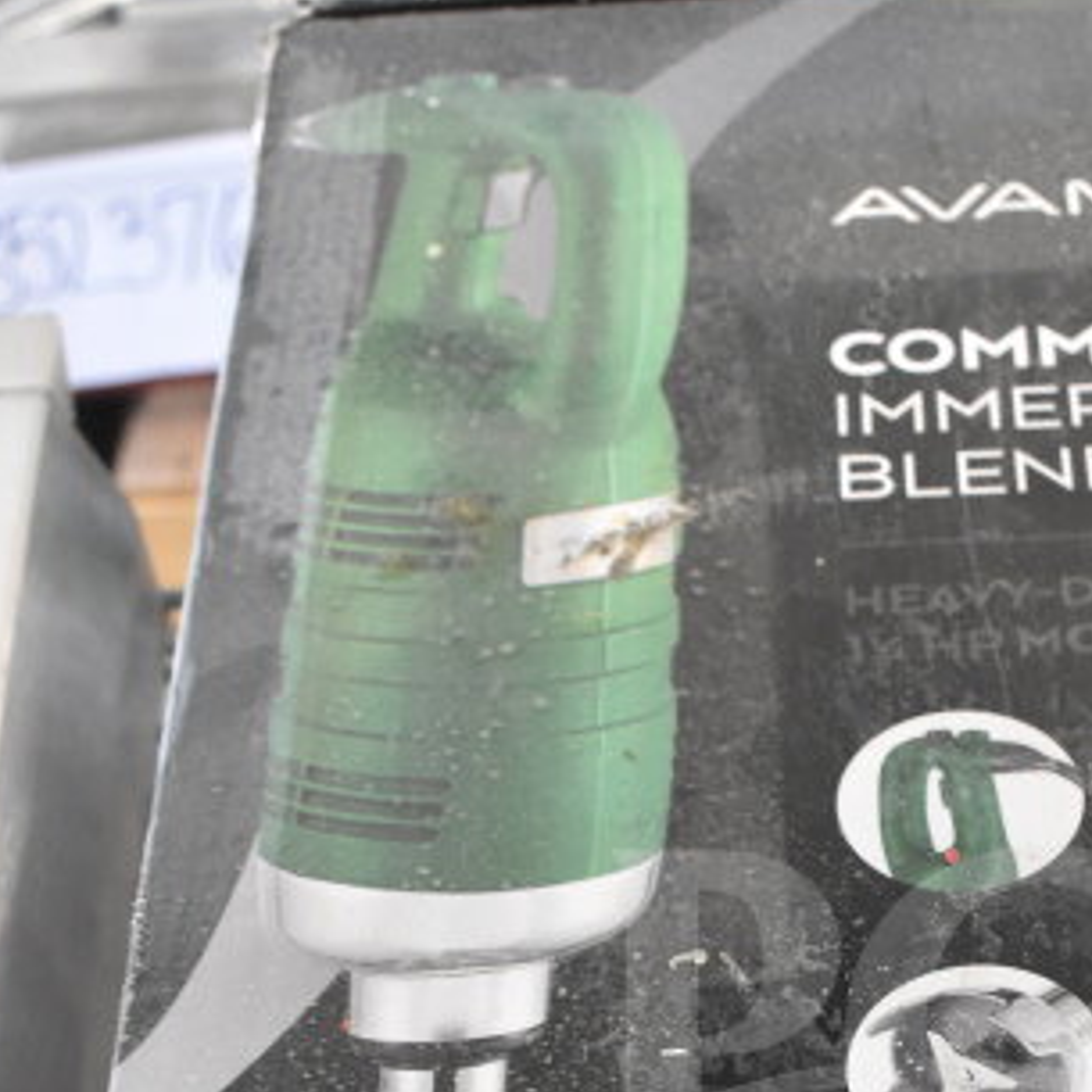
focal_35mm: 84
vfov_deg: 19.9
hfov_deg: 20.3
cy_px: 1133
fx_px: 2998
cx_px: 931
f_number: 3.8
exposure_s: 1/40
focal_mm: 22
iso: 2200
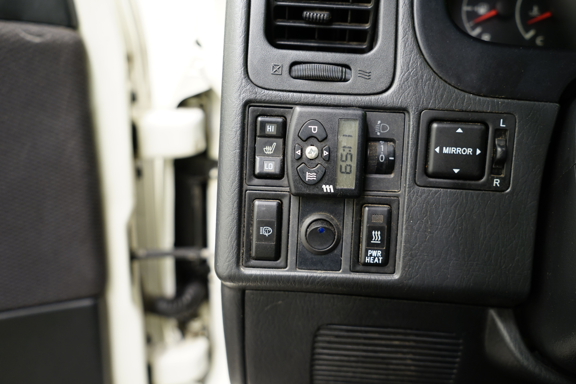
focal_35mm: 33
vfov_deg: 40.0
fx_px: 528
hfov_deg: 57.2
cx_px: 288
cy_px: 192
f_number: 4
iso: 400
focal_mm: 33
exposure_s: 1/10
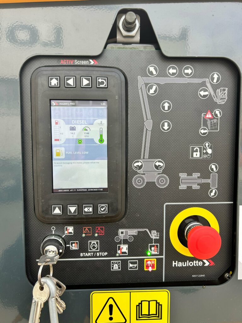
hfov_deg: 53.1
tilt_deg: -5.9
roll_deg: +0.9
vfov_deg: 67.3
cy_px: 162
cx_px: 121
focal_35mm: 26
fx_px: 242
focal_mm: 5.7
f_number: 1.5
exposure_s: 1/424
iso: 50
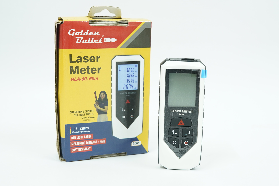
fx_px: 380
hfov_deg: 40.3
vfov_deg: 27.5
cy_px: 93
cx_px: 140
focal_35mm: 49
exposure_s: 1/3
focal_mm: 33
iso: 640
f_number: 8
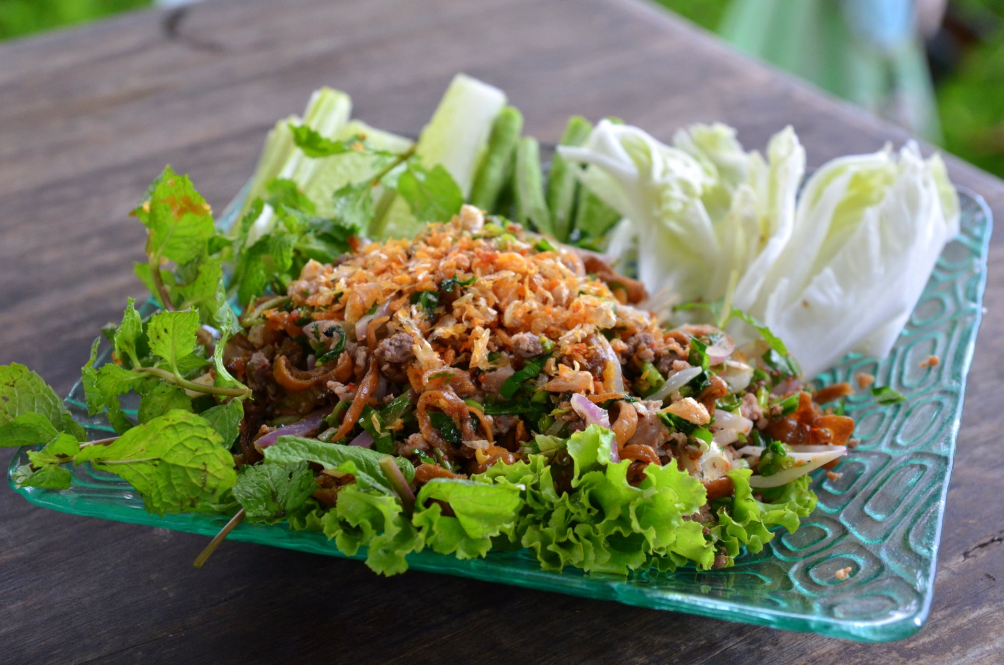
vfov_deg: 18.1
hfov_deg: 27.0
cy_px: 332
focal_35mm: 75
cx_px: 502
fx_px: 2087
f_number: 4.5
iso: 1100
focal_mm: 50
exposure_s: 1/60
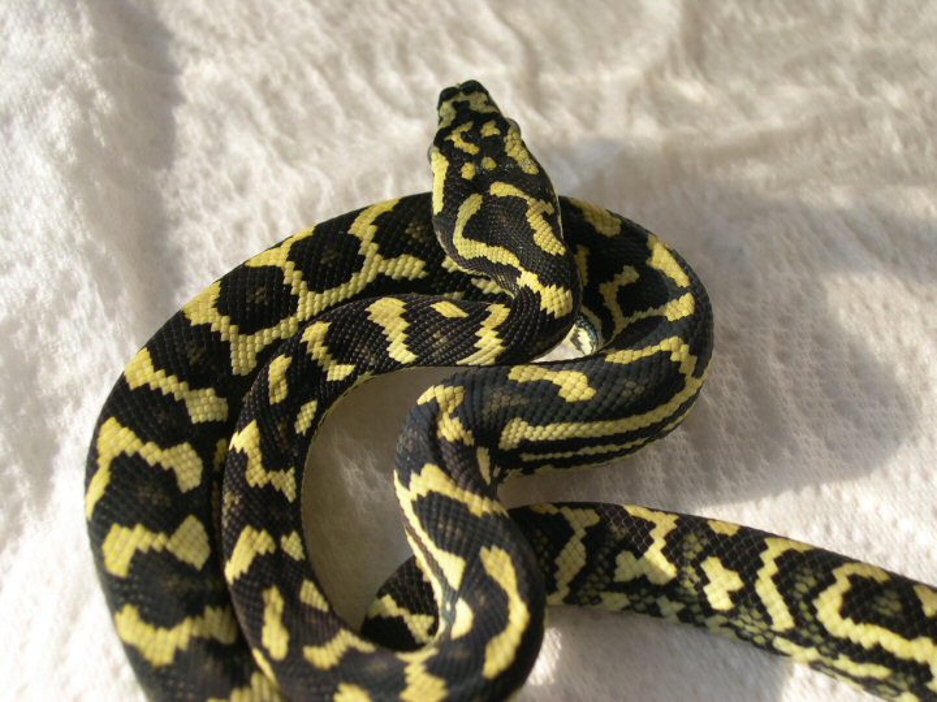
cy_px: 351
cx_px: 468
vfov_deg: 23.7
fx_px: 1678
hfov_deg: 31.2
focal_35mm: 62
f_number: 3.5
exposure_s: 1/406
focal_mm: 13.2
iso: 100
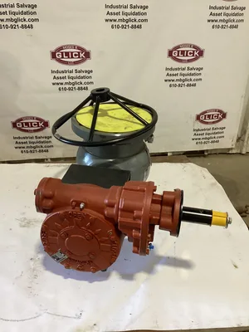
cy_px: 166
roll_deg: +0.7
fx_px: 297
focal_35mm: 31
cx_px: 124
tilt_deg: -27.8
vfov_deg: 58.4
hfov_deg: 45.4
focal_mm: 3.3
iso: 250
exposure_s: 1/60
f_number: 2.4
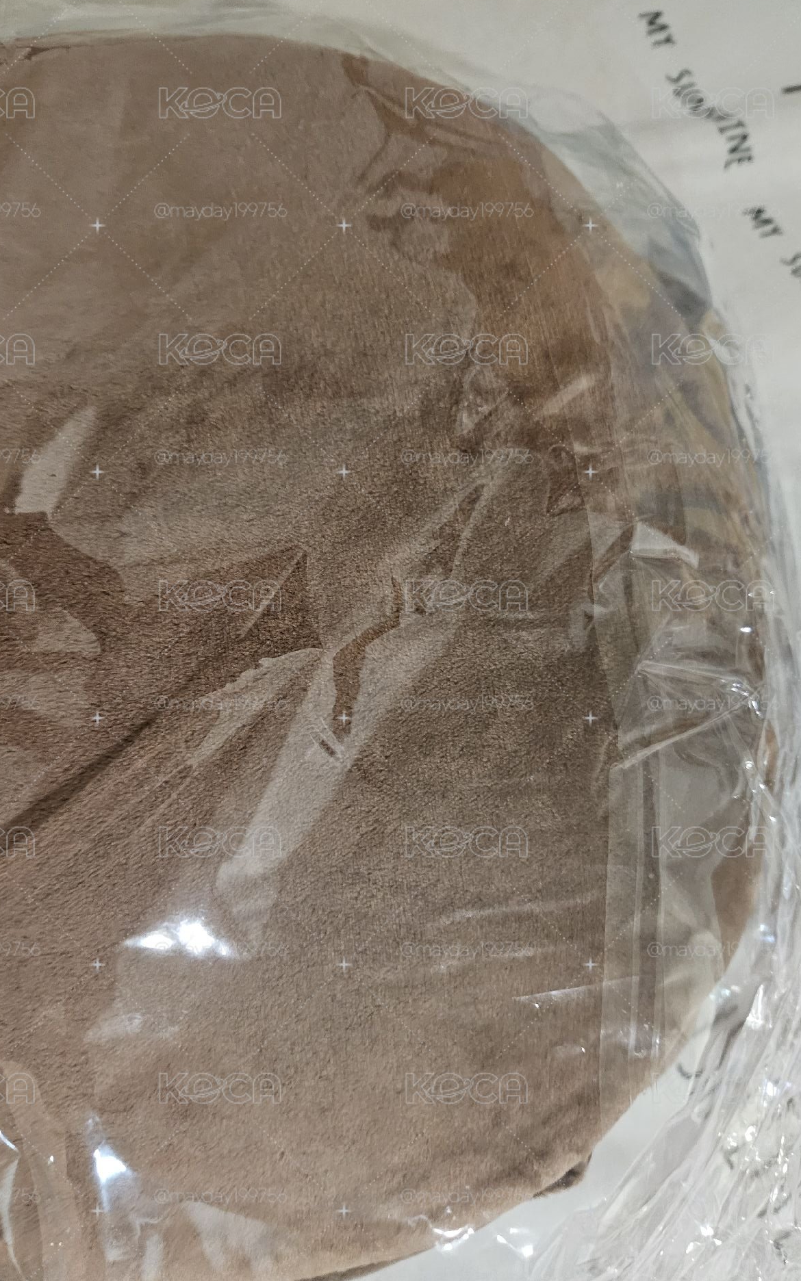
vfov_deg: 72.5
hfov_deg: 49.1
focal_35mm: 25
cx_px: 344
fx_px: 873
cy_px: 636
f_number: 1.8
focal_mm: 5.4
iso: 1600
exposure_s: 1/60
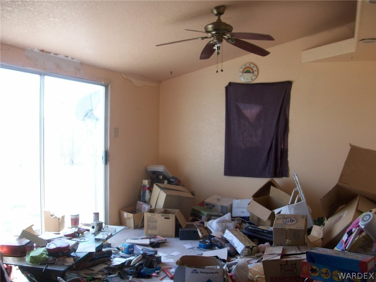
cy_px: 141
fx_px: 369
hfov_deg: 54.0
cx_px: 188
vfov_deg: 41.8
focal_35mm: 34
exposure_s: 1/90.9
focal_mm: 5.7
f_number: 2.8
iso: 64
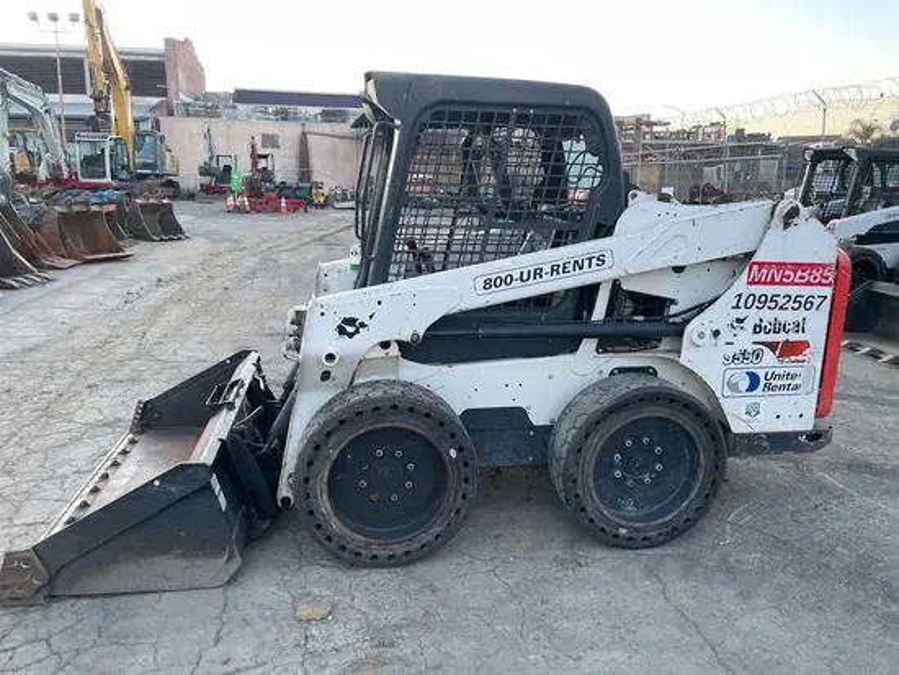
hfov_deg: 67.3
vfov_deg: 53.1
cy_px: 338
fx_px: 676
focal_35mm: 26
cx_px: 450
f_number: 1.6
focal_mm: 4.2
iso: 125
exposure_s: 1/121
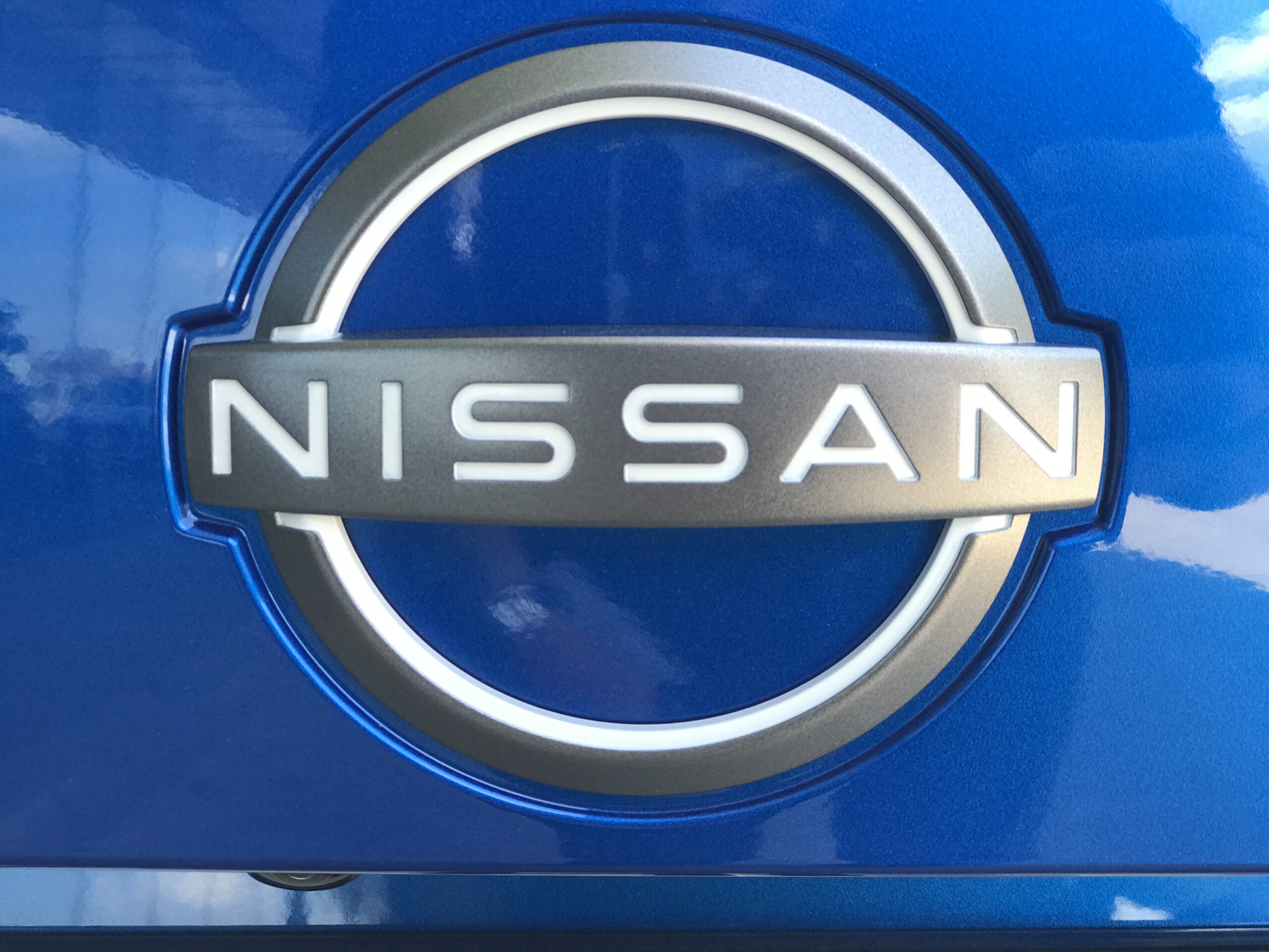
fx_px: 2090
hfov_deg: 33.8
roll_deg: +0.7
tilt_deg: -11.8
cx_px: 634
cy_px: 476
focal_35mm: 57
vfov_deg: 25.7
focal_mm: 6.6
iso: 25
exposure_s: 1/50
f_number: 2.8
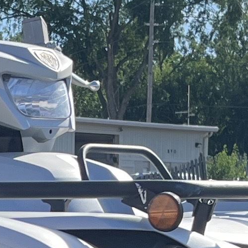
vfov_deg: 9.1
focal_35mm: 185
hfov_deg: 9.3
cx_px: -47
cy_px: 423
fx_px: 1500
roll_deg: +0.3
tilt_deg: -8.2
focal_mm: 5.1
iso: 50
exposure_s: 1/1647
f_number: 1.6
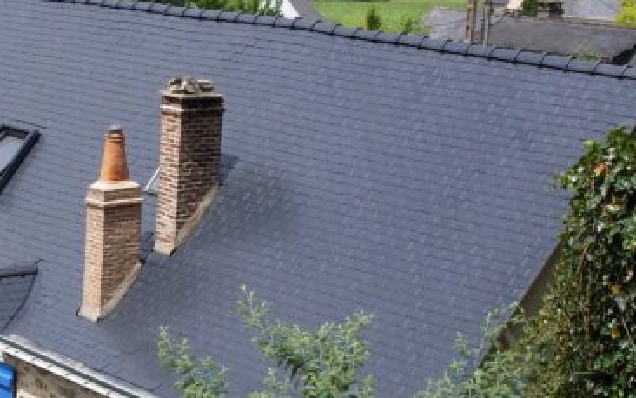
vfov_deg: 12.0
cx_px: 90
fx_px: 1890
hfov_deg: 18.8
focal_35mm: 109
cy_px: 273
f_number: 9.1
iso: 80
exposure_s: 1/180
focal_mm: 8.1
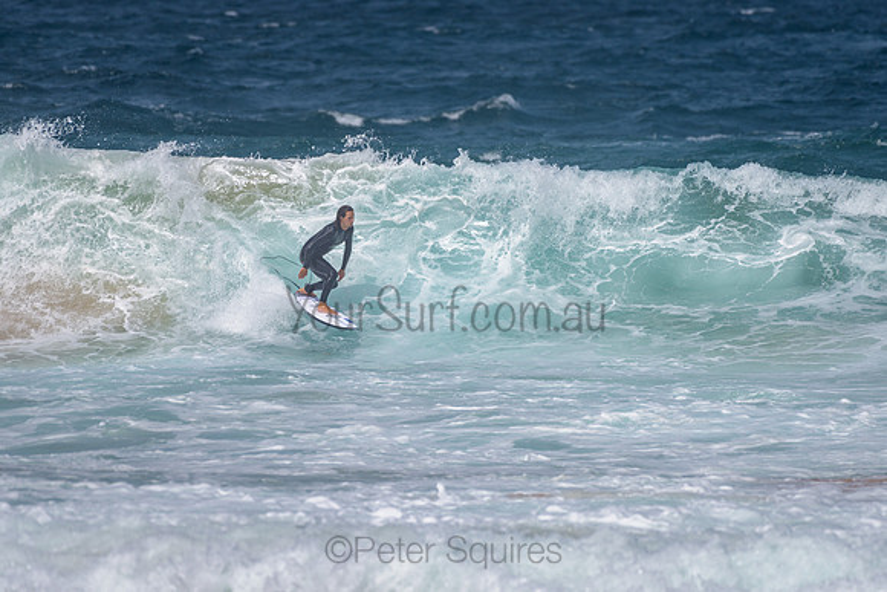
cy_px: 262
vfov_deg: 2.2
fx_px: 15115
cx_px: 398
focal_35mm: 613
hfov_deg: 3.4
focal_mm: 500
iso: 72
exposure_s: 1/2000
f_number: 5.6
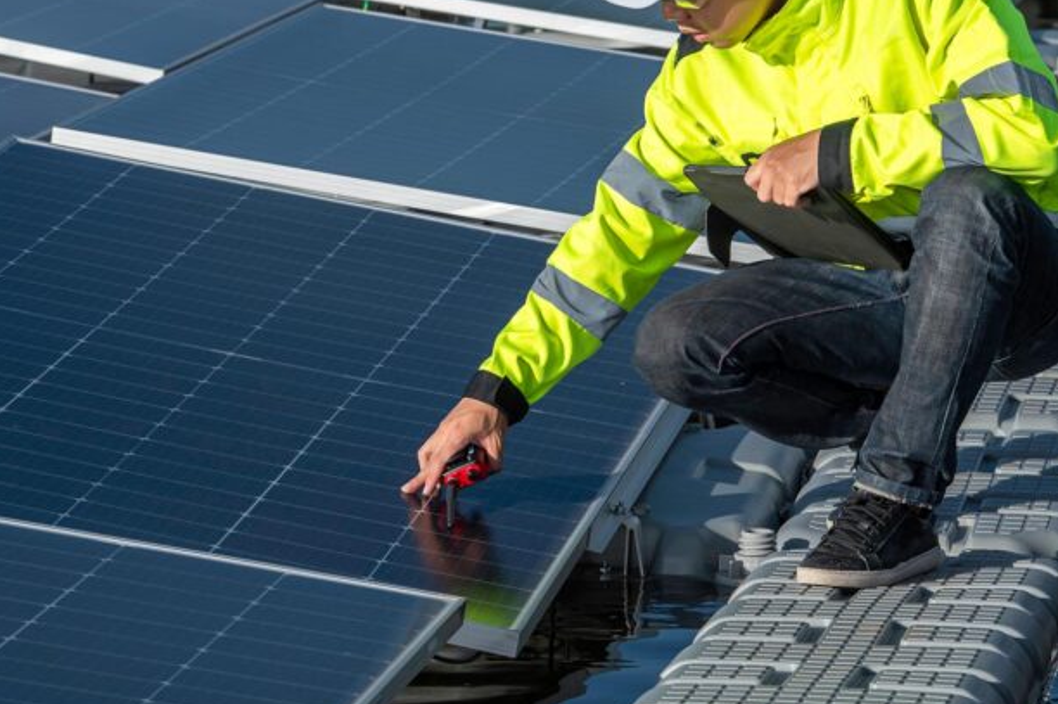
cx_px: 296
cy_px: 208
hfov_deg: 9.1
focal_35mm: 226
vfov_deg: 6.1
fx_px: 6636
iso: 100
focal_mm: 135
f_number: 10
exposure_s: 1/250
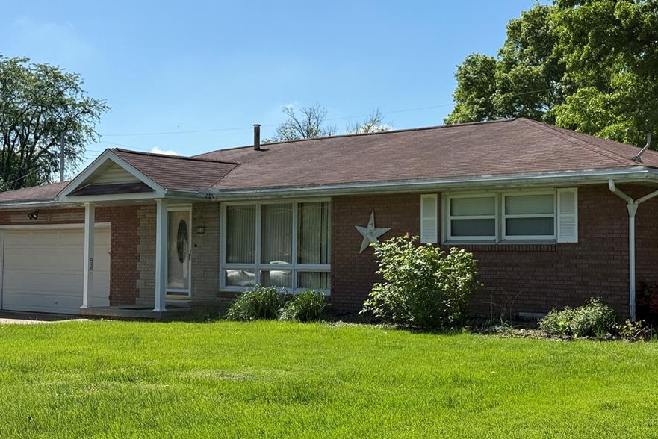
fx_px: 1060
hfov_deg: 34.5
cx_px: 327
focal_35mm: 58
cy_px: 203
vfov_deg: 23.4
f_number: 1.78
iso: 80
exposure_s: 1/7874
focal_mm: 6.76
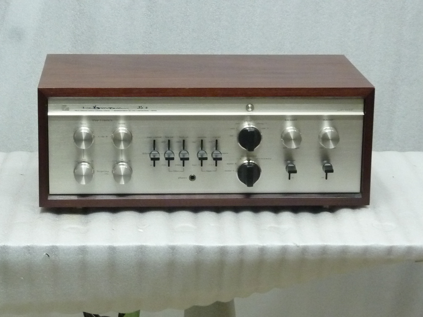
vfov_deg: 14.0
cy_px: 158
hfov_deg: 18.5
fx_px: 1295
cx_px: 212
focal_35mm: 106
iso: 400
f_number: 3.9
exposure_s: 1/25
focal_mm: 9.7
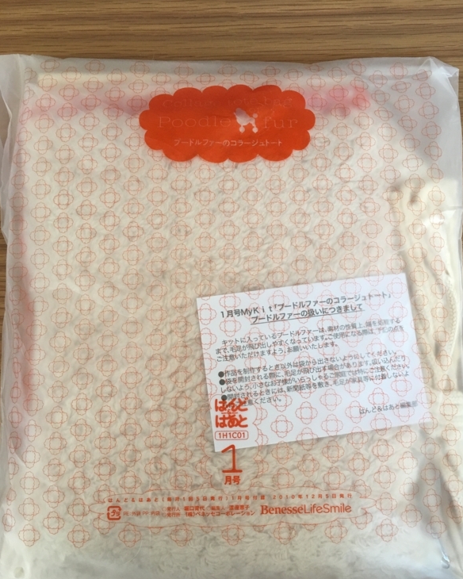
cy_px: 316
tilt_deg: -83.4
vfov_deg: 57.1
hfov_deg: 47.1
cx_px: 236
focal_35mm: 31
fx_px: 531
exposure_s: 1/30
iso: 40
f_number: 2.2
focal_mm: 4.15
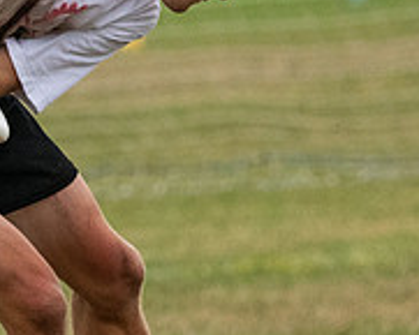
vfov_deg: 0.9
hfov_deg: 1.1
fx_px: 22569
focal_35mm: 1819
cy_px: 350
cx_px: -7
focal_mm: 300
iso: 1600
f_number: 6.3
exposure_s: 1/2000
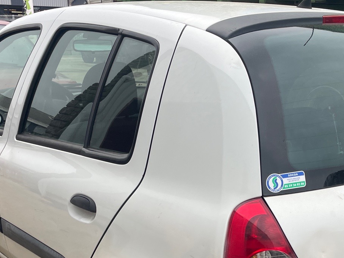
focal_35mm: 55
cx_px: 212
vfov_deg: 25.7
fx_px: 547
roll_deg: +0.2
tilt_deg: -20.0
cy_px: 234
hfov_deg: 34.8
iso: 32
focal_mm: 4.2
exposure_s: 1/373
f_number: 1.6
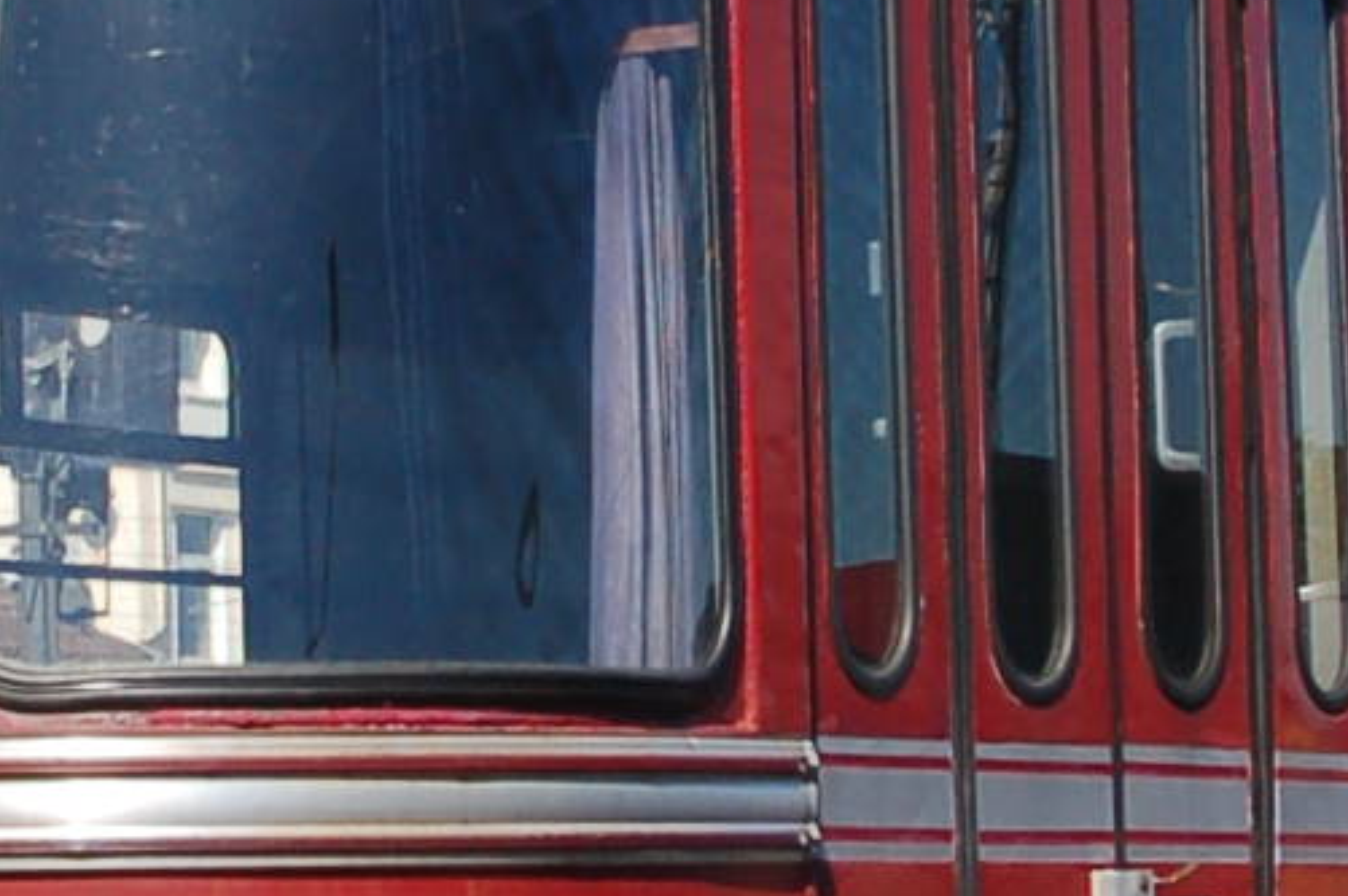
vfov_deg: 6.9
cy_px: 603
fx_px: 7407
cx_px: 468
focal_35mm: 198
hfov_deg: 10.4
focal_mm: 22
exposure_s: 1/250
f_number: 8
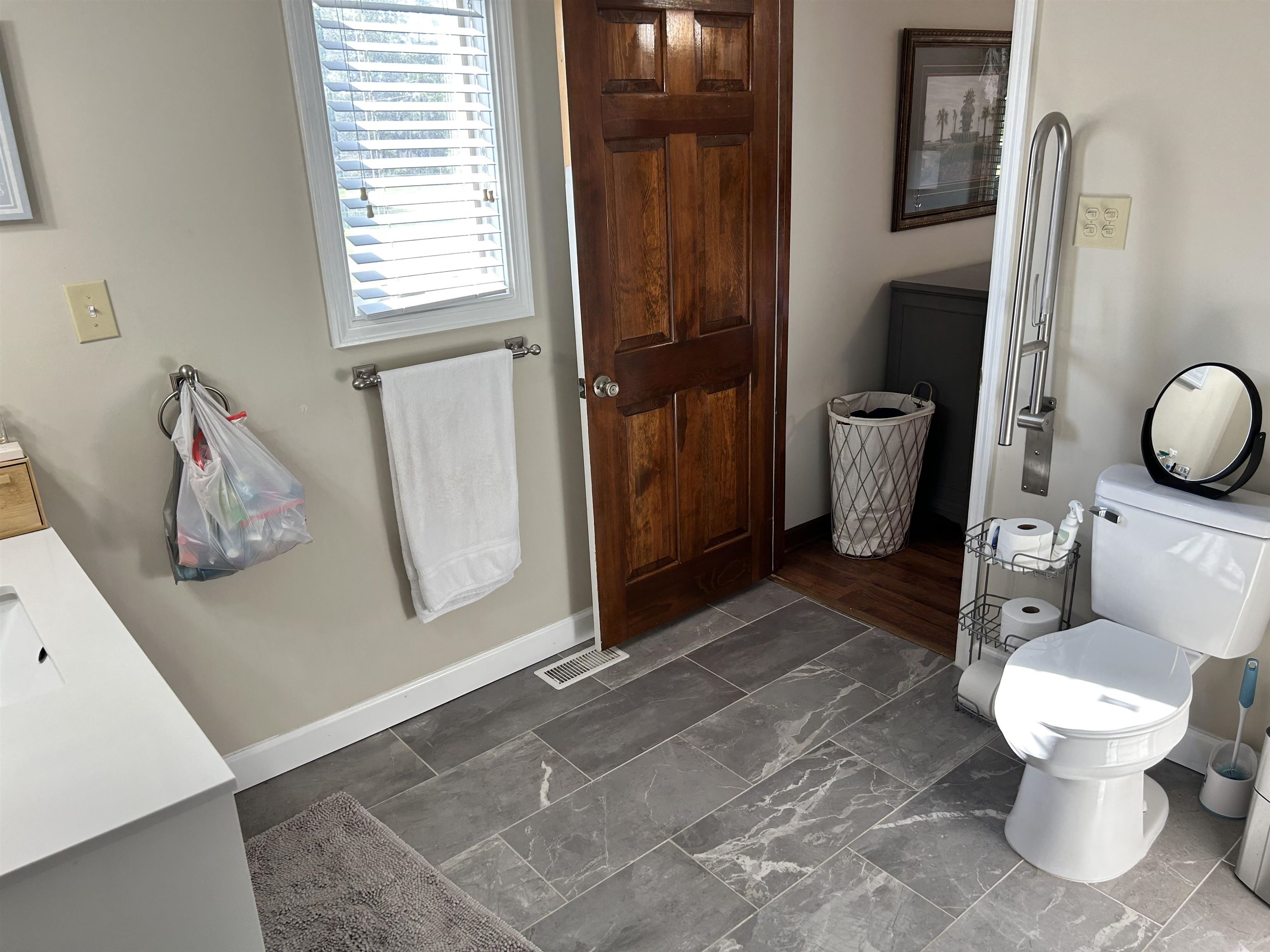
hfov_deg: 67.3
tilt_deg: -20.5
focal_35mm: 26
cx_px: 635
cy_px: 476
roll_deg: +2.5
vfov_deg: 53.1
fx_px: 954
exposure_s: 1/120
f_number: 1.5
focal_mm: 5.7
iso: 50
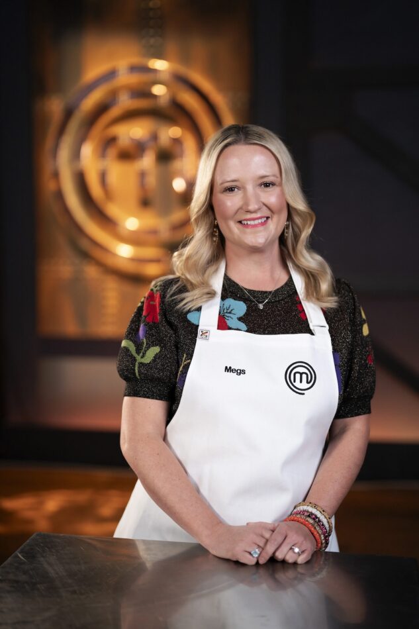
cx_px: 210
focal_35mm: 50
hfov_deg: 27.0
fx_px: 873
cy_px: 314
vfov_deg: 39.6
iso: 400
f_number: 1.4
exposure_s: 1/160
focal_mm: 50
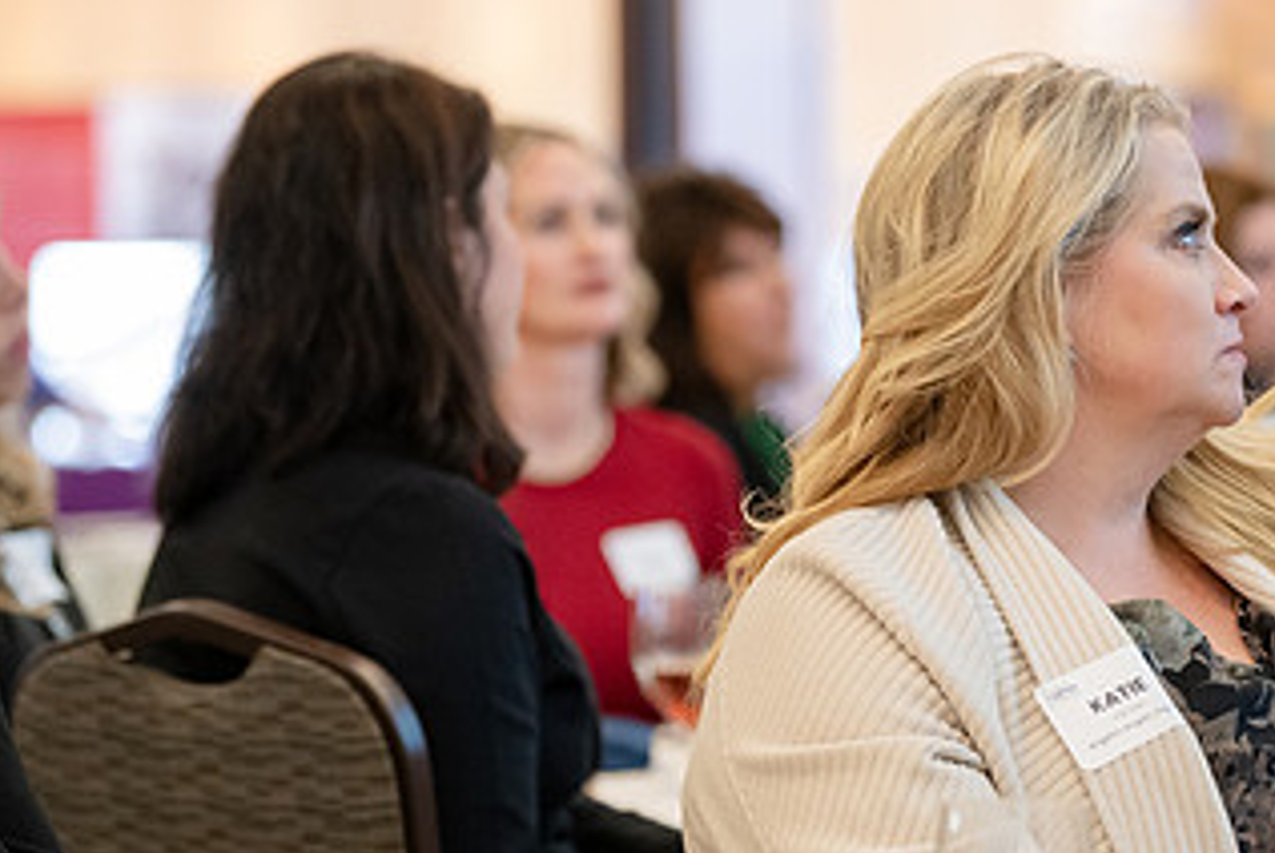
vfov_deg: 7.0
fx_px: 6983
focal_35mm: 197
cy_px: 445
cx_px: 929
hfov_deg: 10.4
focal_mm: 105
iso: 3200
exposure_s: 1/400
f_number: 2.8
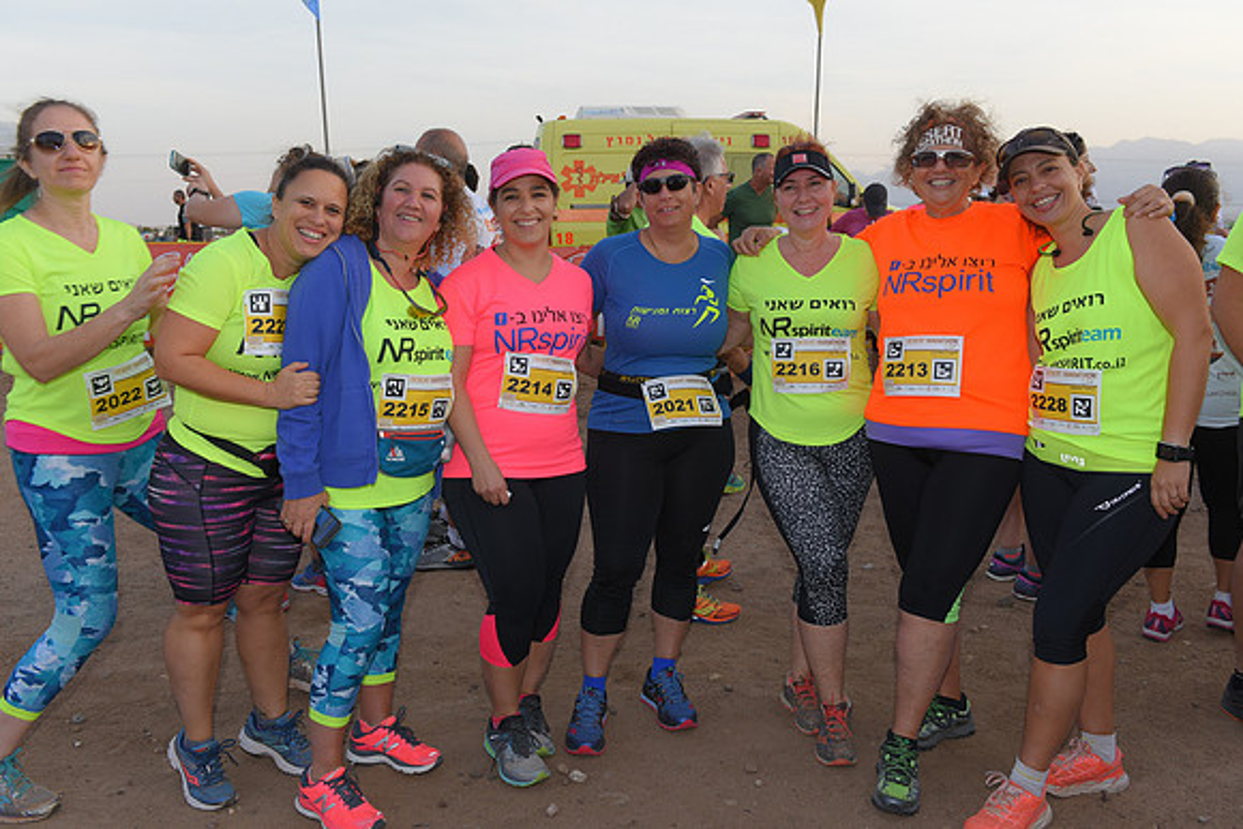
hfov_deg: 60.3
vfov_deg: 42.3
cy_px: 414
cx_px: 622
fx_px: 1071
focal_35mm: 31
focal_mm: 31
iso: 250
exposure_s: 1/200
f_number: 6.3
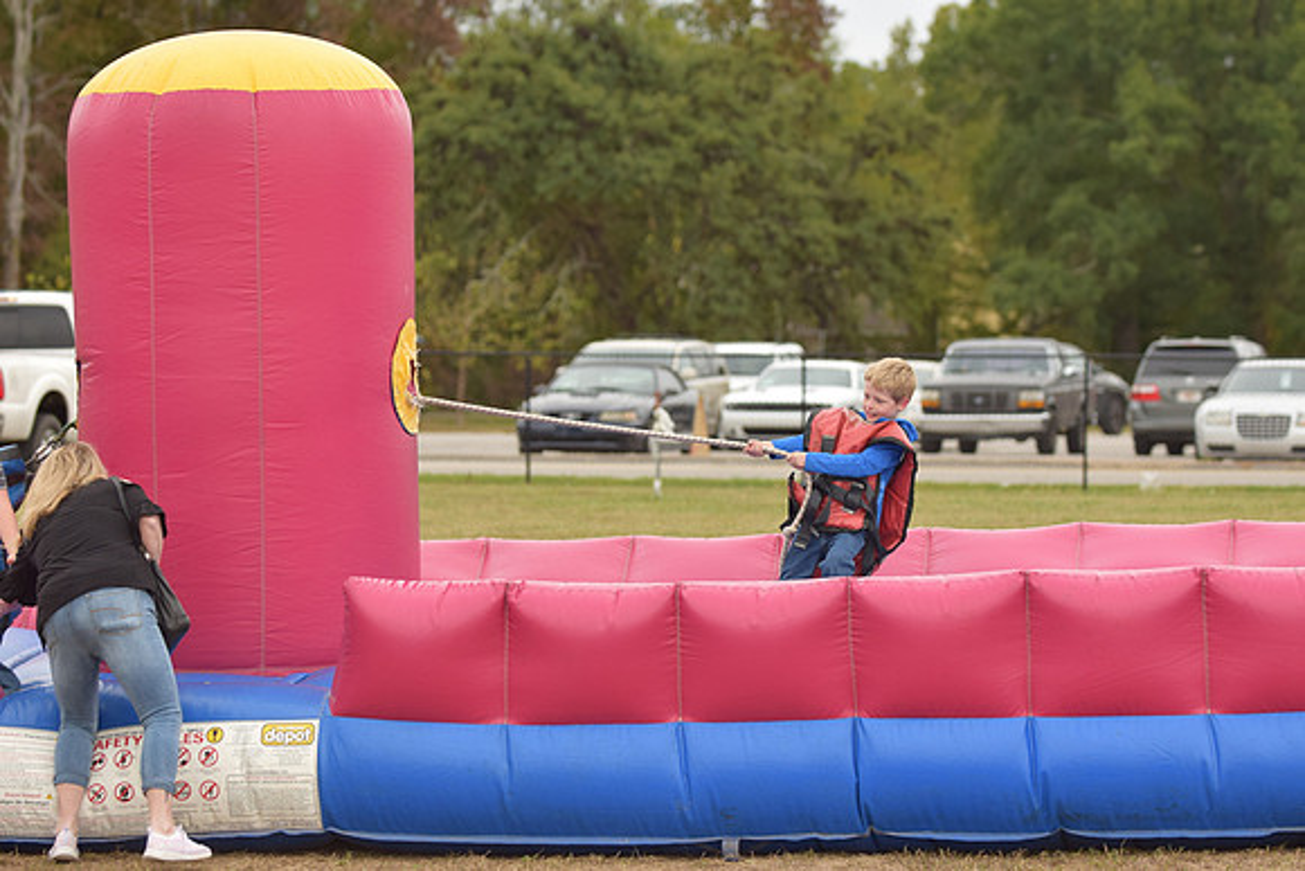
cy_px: 436
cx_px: 652
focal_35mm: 147
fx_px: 5330
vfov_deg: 9.3
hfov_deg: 14.0
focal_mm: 98
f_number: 2.8
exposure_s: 1/1000
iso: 200
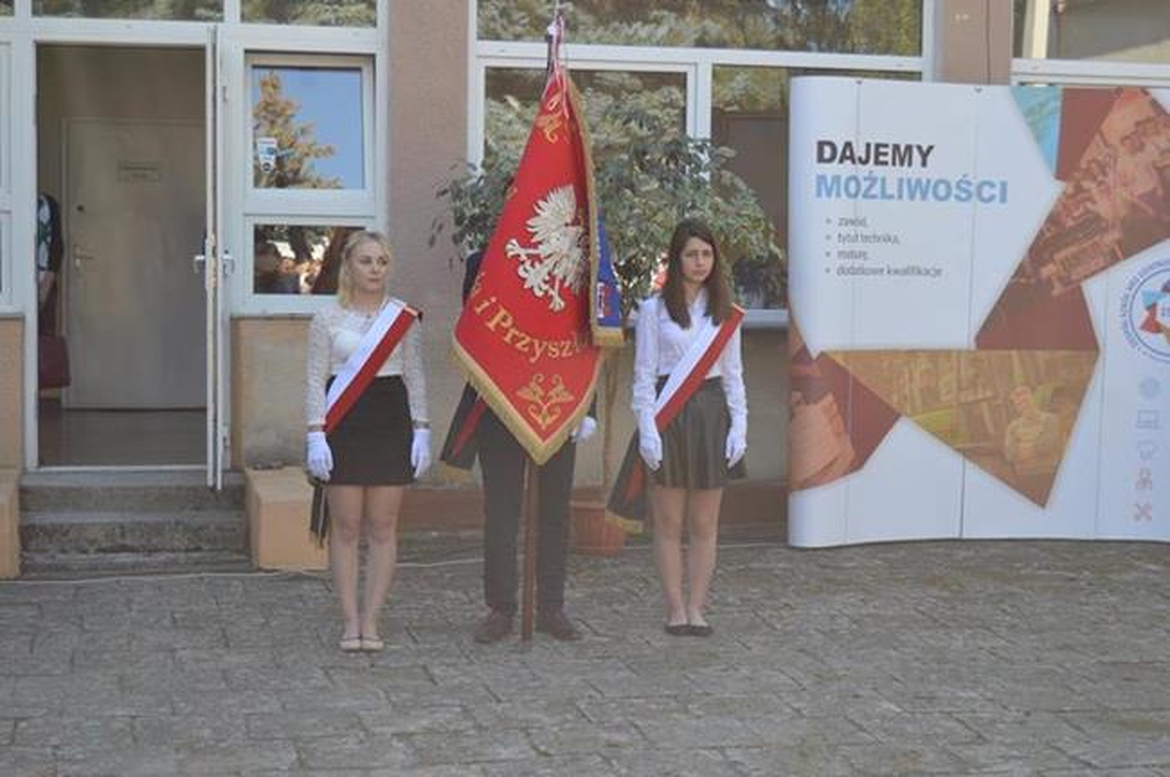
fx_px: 2045
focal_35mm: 63
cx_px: 585
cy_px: 388
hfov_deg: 31.9
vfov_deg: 21.5
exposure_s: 1/500
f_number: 5
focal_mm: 42
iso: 640
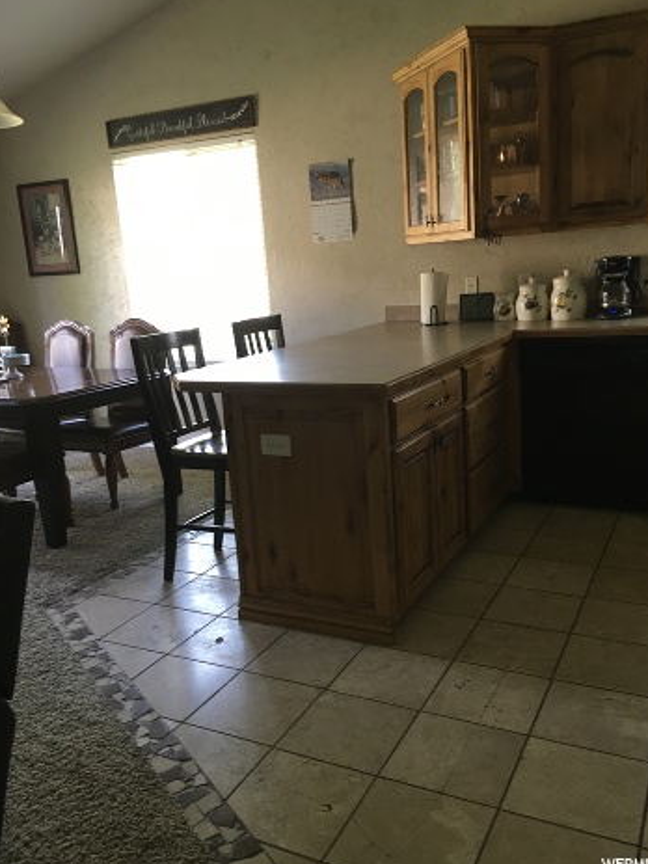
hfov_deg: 46.8
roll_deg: +5.2
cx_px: 326
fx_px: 749
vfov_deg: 60.0
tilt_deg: -11.1
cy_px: 425
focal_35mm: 30
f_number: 2.2
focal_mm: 4.15
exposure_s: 1/30
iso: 80
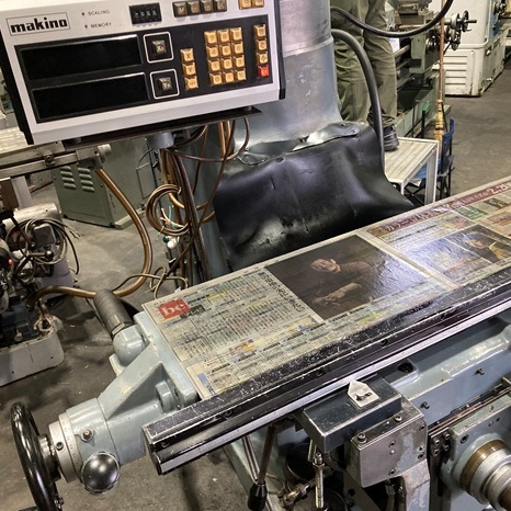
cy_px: 250
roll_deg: +4.5
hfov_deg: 48.3
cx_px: 295
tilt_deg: -29.0
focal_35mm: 34
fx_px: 568
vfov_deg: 48.4
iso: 320
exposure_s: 1/60
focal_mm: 3.99
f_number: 1.8
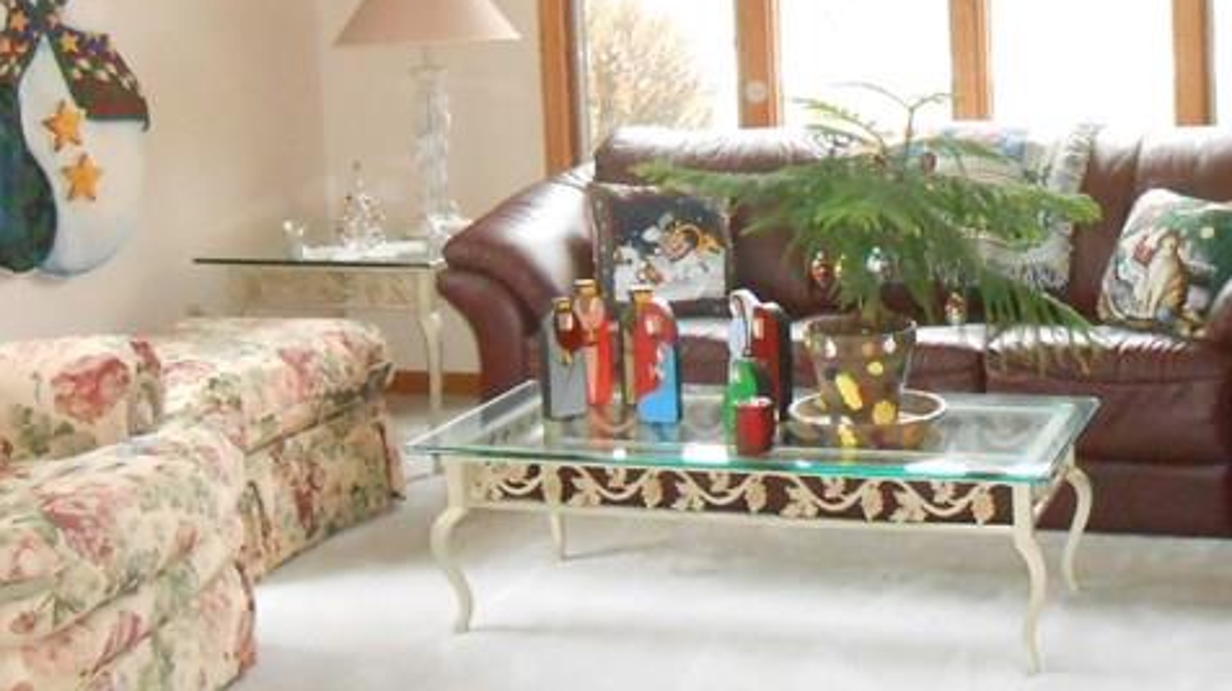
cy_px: 72
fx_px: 1991
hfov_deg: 34.3
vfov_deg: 19.3
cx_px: 738
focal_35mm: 61
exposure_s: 1/25
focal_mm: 4.6
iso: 1000
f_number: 3.5
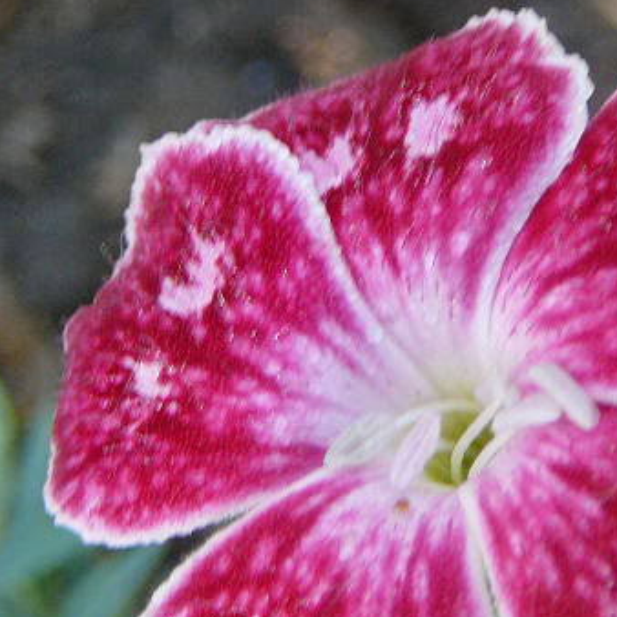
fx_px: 2501
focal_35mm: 124
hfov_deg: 14.0
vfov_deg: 14.0
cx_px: 453
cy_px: 424
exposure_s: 1/60
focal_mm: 8.7
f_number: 3.5
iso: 80
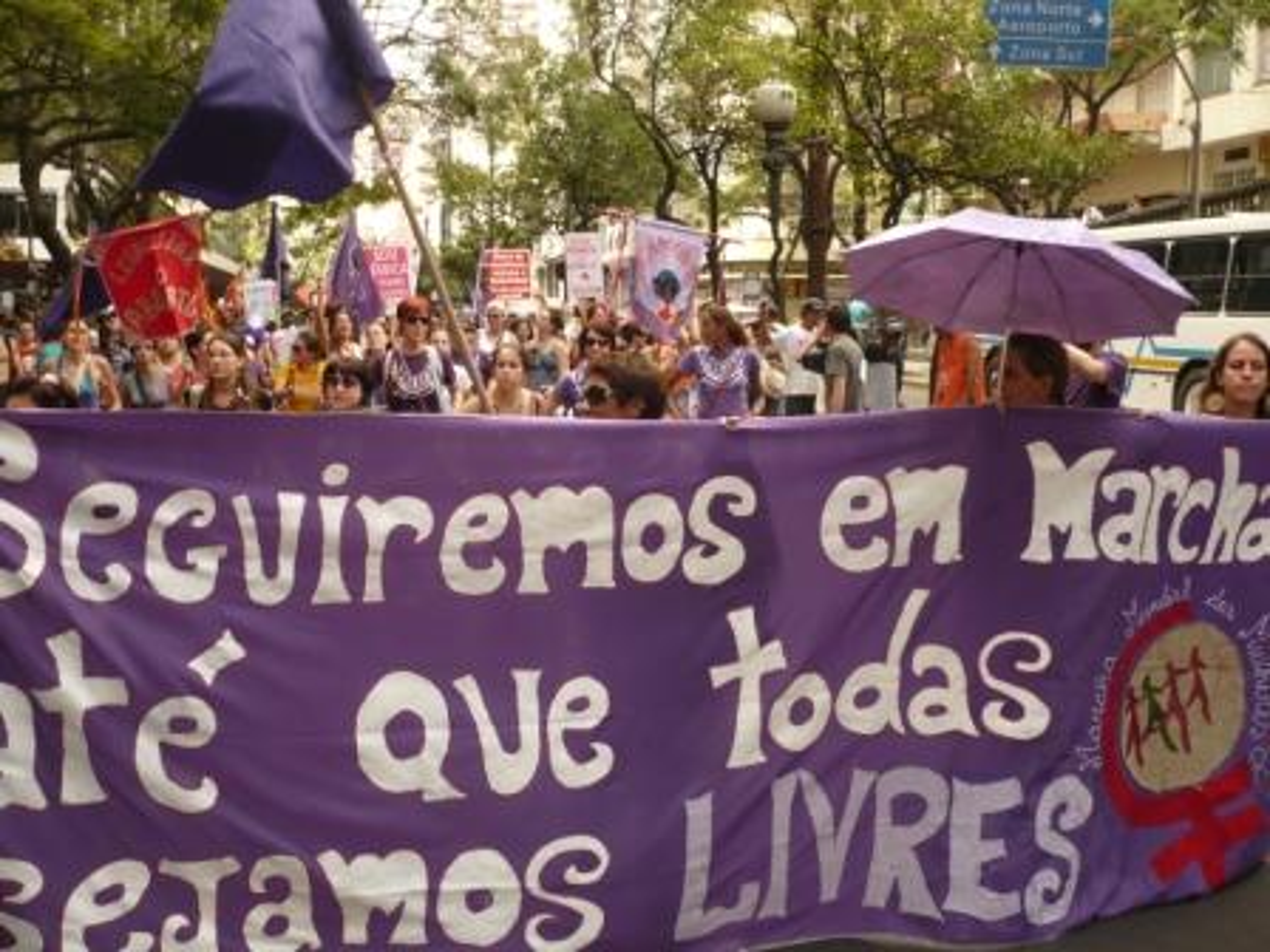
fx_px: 1284
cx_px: 635
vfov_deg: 40.7
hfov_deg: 52.6
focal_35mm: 35
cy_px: 476
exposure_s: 1/100
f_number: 2.8
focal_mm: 5.8
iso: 100
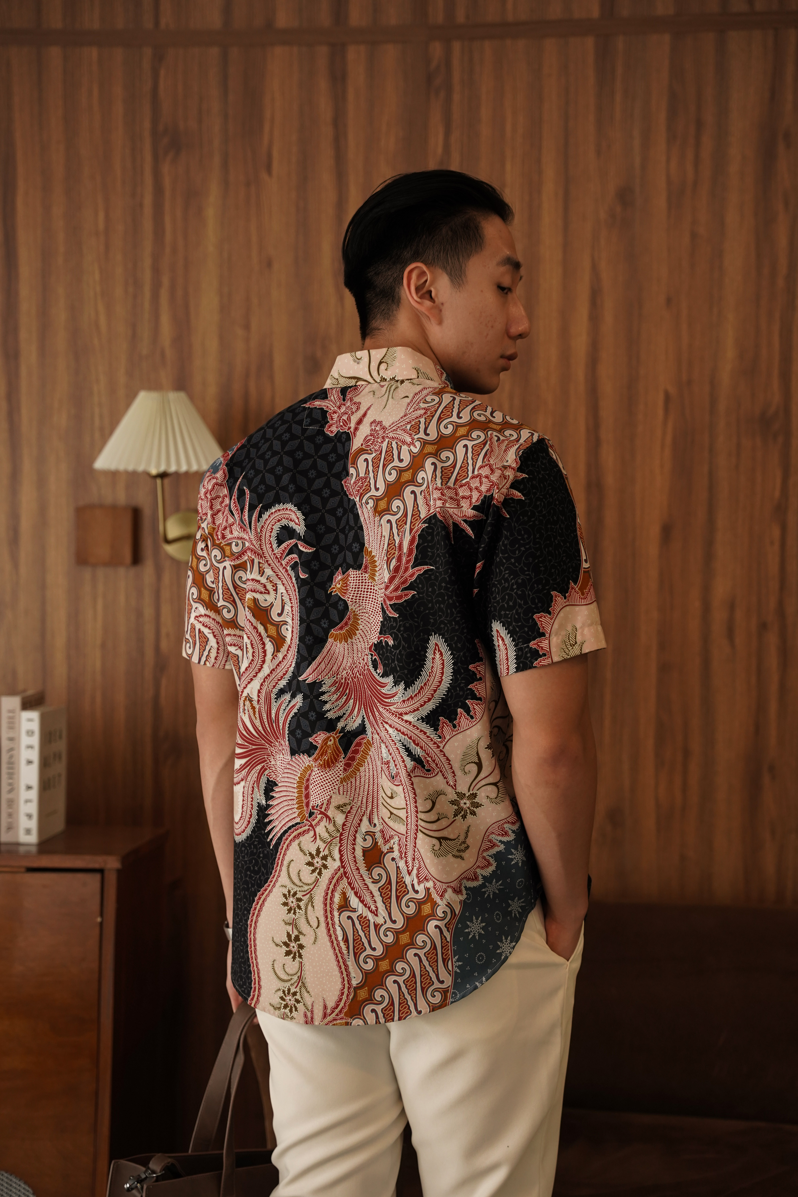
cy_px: 598
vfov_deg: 35.7
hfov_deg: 24.2
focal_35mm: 56
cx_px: 399
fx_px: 1859
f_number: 3.5
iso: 1250
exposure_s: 1/125
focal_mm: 55.9
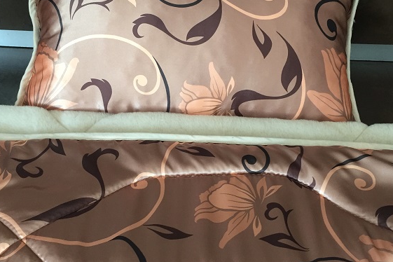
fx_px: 469
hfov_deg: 45.4
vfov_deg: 31.2
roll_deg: -5.4
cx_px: 193
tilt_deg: -42.7
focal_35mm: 43
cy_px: 143
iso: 160
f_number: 2.2
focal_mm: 4.15
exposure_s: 1/33
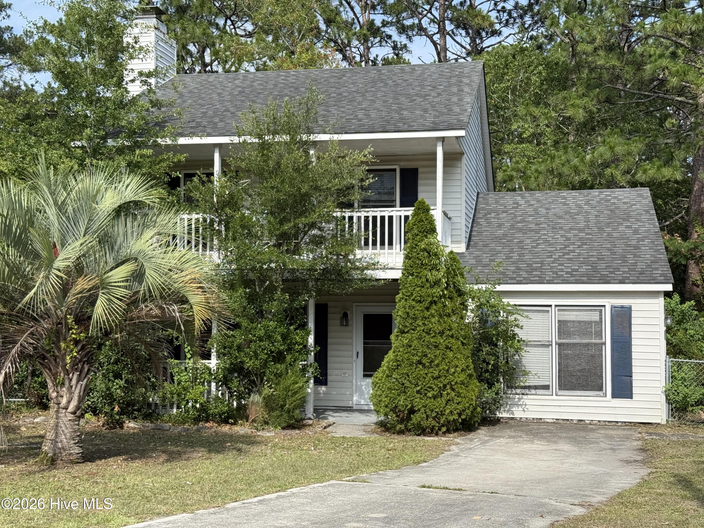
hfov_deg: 39.7
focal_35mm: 48
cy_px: 264
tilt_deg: +2.2
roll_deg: +0.1
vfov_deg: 30.3
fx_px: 976
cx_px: 352
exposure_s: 1/2415
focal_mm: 6.76
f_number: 1.78
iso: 64
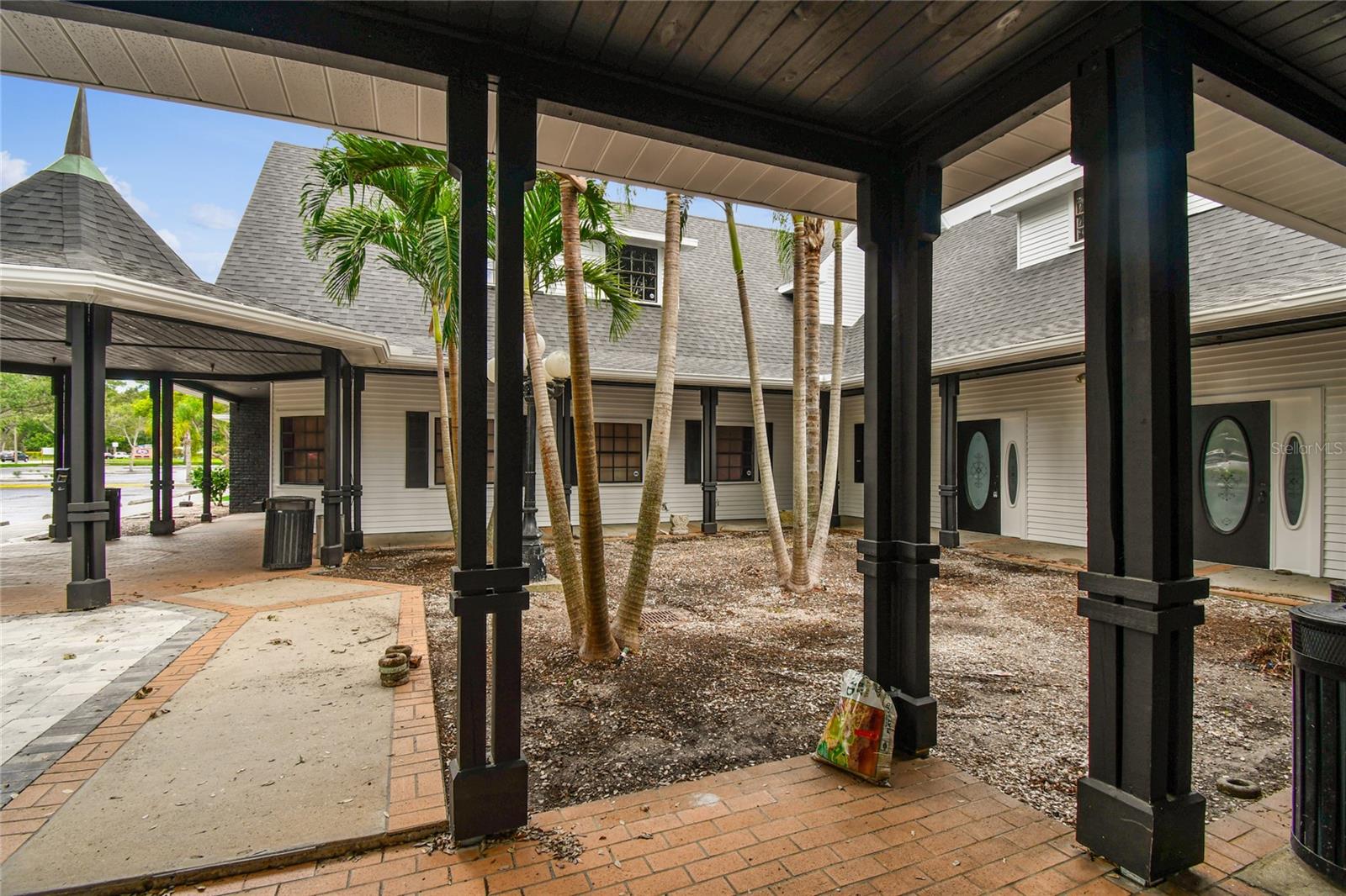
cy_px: 448
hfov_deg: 100.4
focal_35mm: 15
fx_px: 561
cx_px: 673
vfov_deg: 77.3
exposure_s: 1/25
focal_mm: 10
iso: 100
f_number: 7.1
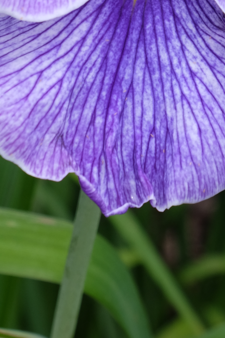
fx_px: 2962
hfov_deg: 4.3
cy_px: -107
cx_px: 153
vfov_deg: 6.5
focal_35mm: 316
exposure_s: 1/60
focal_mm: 78.7
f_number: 9
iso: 400
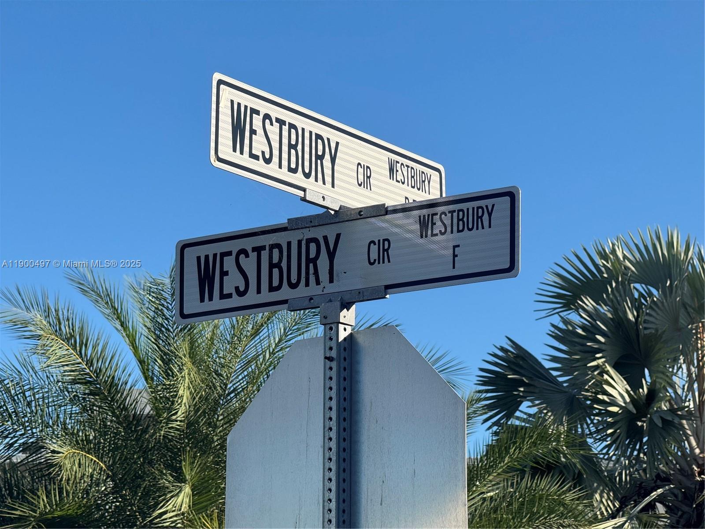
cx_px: 352
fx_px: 2444
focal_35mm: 120
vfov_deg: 12.3
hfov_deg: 16.4
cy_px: 264
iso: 50
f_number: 2.8
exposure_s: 1/1227
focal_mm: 15.66
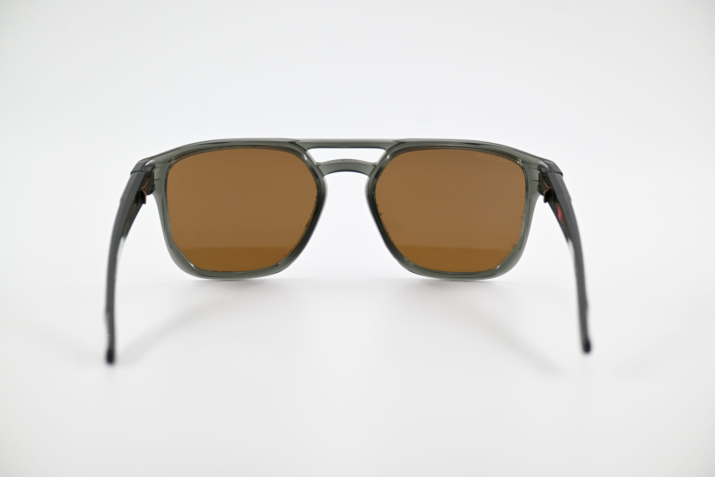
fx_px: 2115
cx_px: 358
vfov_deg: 12.9
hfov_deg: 19.2
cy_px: 238
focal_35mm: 106
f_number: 4.8
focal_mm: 71
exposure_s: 1/400
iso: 400
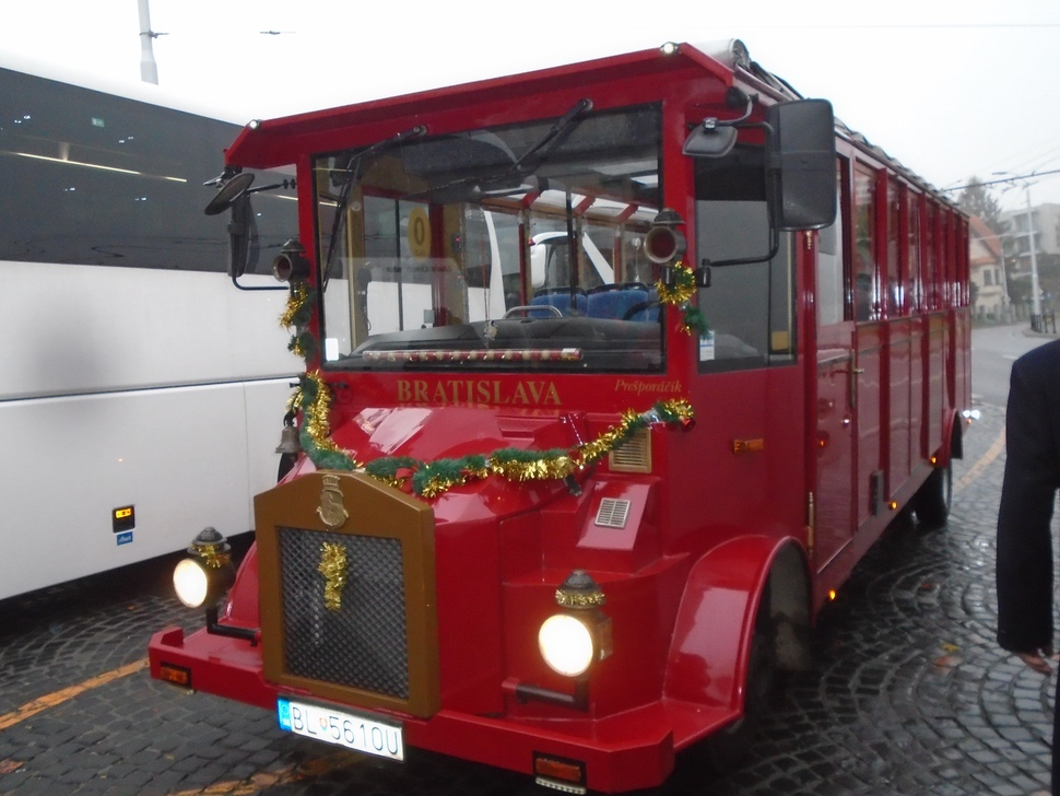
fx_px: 950
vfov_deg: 45.5
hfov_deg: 58.3
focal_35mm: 31
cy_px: 398
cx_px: 530
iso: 400
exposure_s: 1/60
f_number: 3.5
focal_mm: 5.5
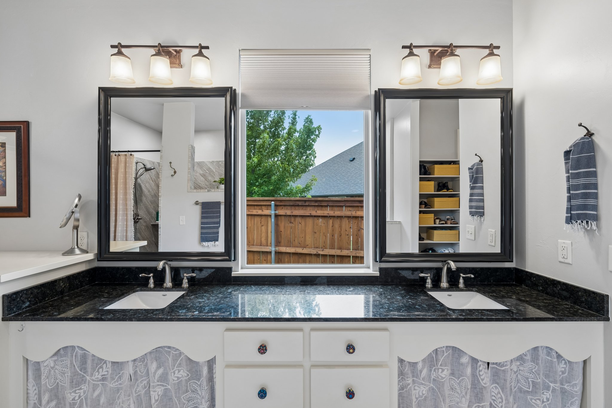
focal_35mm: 16
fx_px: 272
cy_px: 204
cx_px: 306
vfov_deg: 73.7
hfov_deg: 96.7
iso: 200
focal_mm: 16
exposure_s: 1/15
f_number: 8
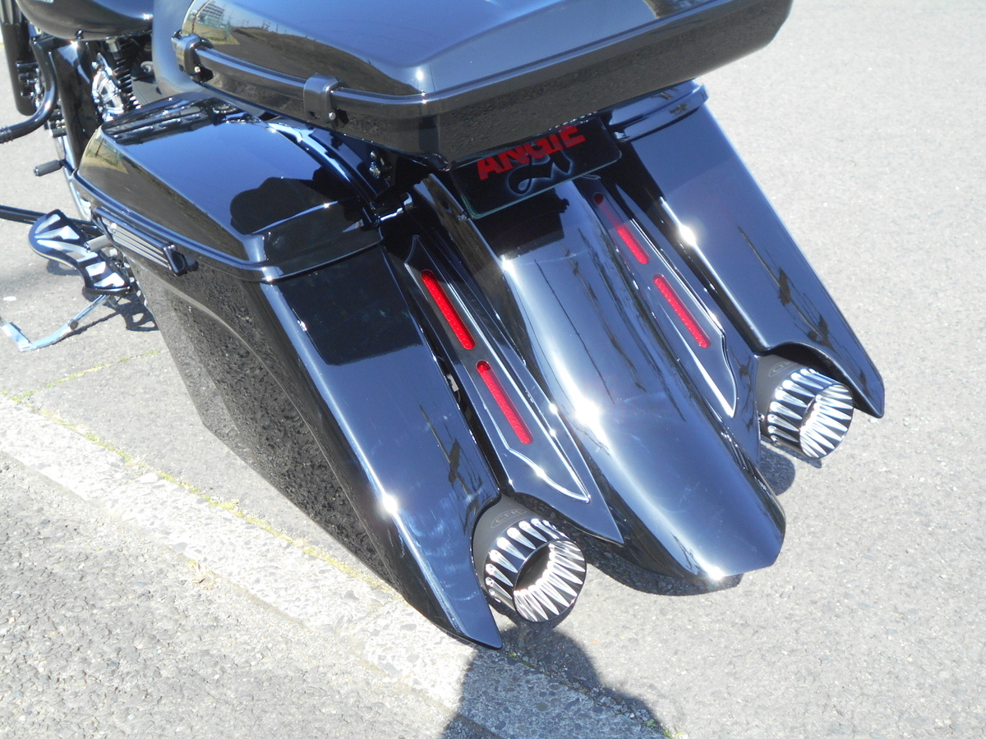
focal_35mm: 44
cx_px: 493
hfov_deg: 42.9
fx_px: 1253
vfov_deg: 32.9
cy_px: 370
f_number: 4.2
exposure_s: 1/250
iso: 125
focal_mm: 7.7
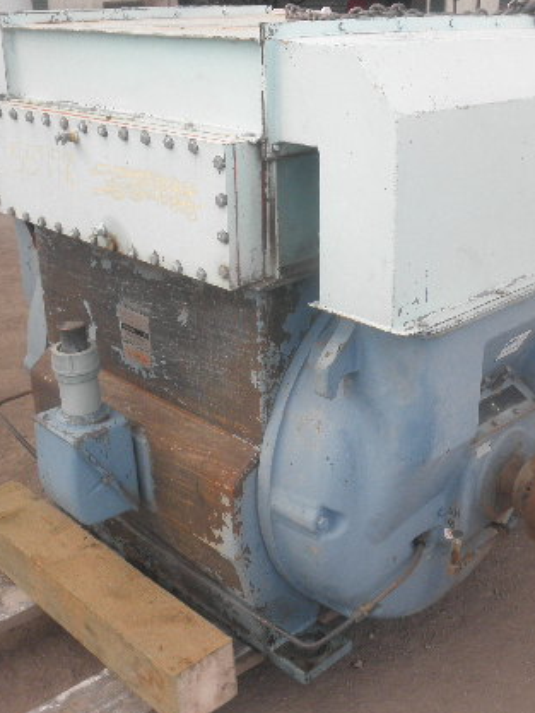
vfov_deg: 43.8
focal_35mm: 43
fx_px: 886
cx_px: 344
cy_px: 342
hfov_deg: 33.4
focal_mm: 5
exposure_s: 1/200
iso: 64
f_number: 3
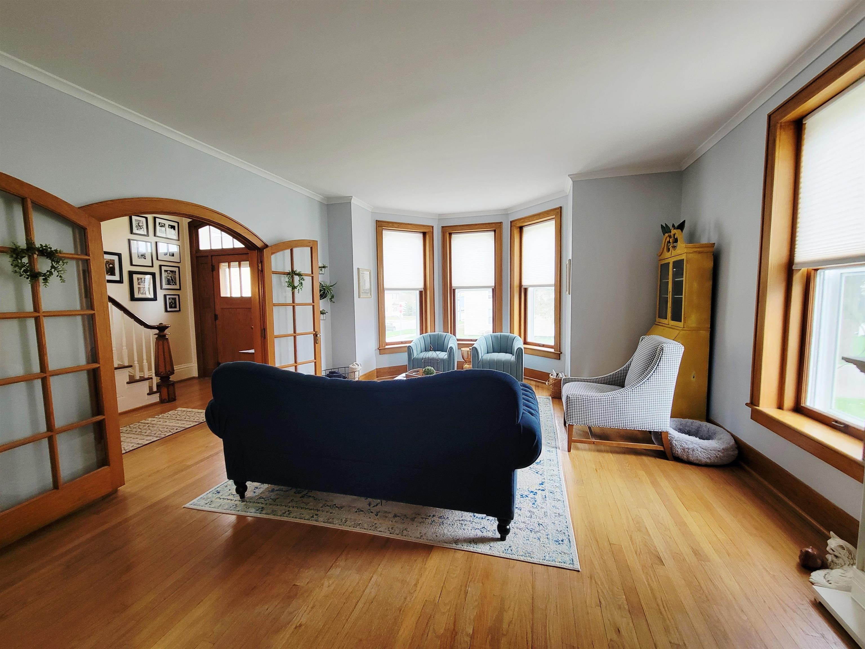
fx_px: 325
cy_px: 324
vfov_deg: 89.9
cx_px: 432
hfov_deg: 106.2
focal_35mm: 13
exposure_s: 1/60.2
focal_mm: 2.2
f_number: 2.2
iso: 160
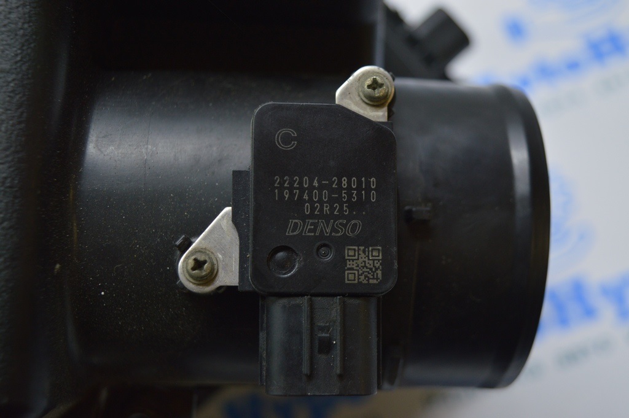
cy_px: 209
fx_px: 890
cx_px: 314
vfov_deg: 26.4
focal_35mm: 51
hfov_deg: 38.9
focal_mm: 34
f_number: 4.5
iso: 400
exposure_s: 1/50
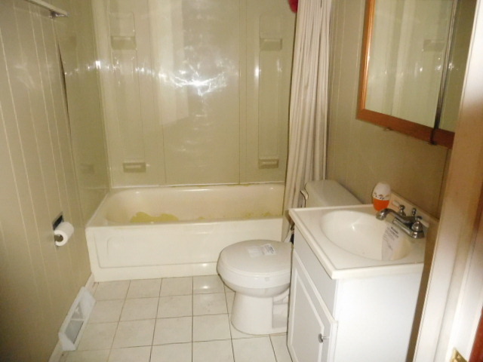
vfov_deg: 54.9
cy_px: 181
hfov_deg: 69.4
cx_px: 242
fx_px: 349
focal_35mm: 25
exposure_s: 1/30
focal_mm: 4.5
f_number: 6.8
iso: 1400
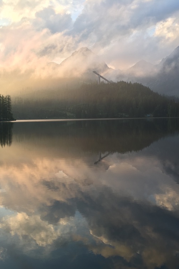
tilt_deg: -4.2
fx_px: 306
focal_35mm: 41
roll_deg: +0.6
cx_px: 77
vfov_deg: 47.4
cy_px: 136
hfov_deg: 32.6
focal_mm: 4.15
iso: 25
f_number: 2.2
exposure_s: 1/213
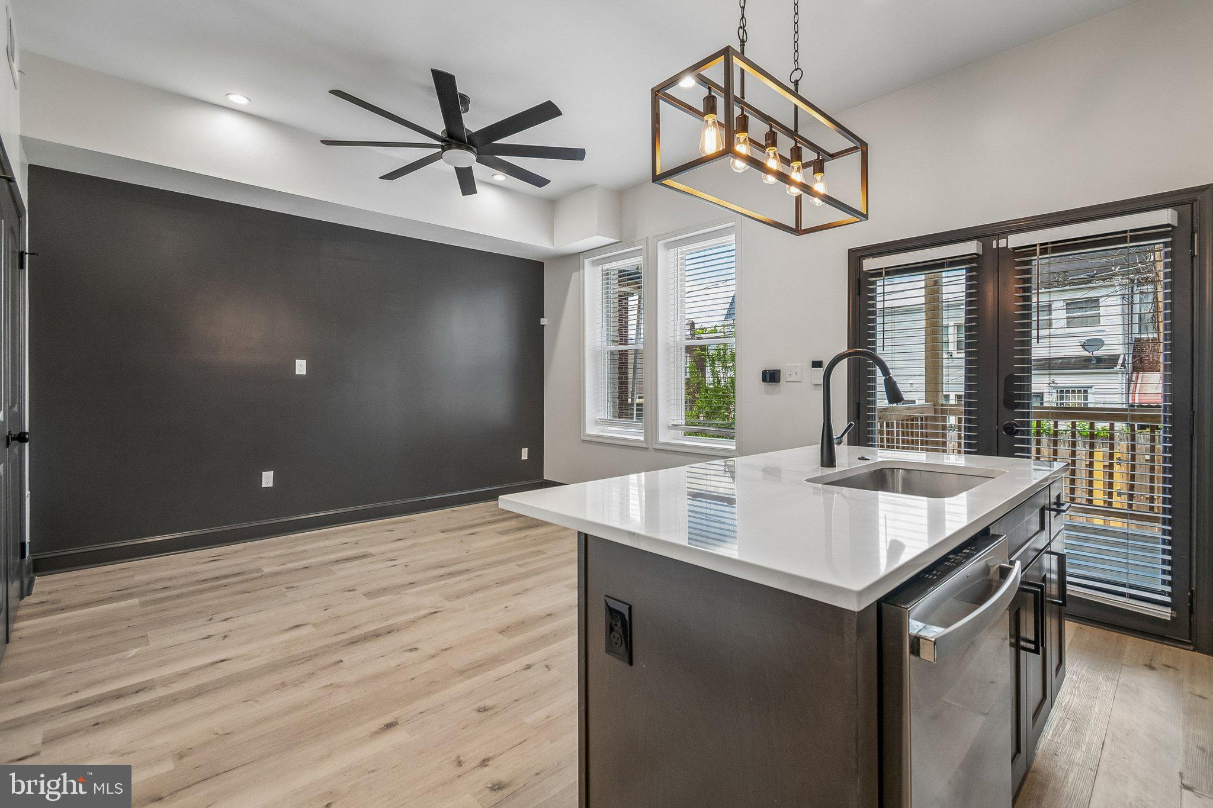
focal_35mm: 15
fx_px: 505
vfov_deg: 77.3
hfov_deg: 100.4
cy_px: 404
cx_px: 606
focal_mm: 10
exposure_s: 1/80
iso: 400
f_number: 5.6
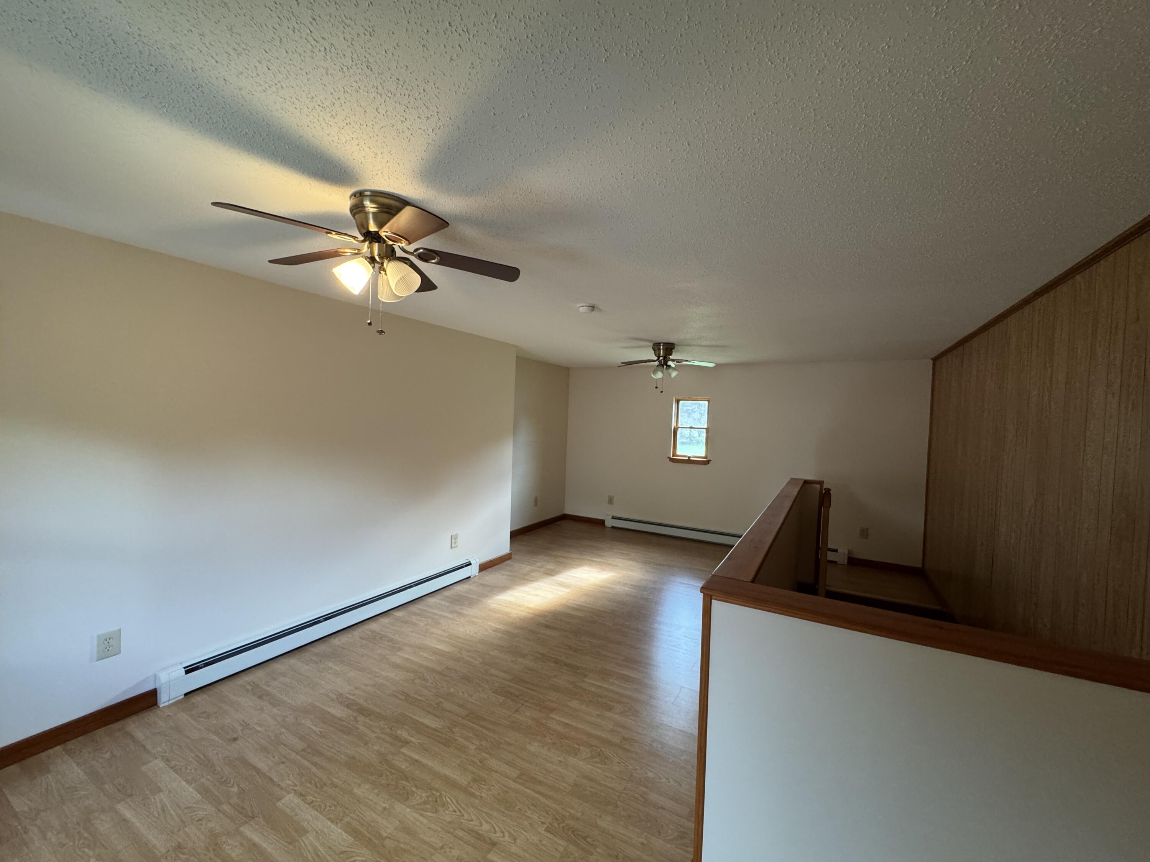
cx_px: 575
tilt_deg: -1.2
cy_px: 431
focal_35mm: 14
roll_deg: -2.0
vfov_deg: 85.7
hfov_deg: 102.1
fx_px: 465
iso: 400
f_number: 2.2
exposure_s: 1/60
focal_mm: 2.22
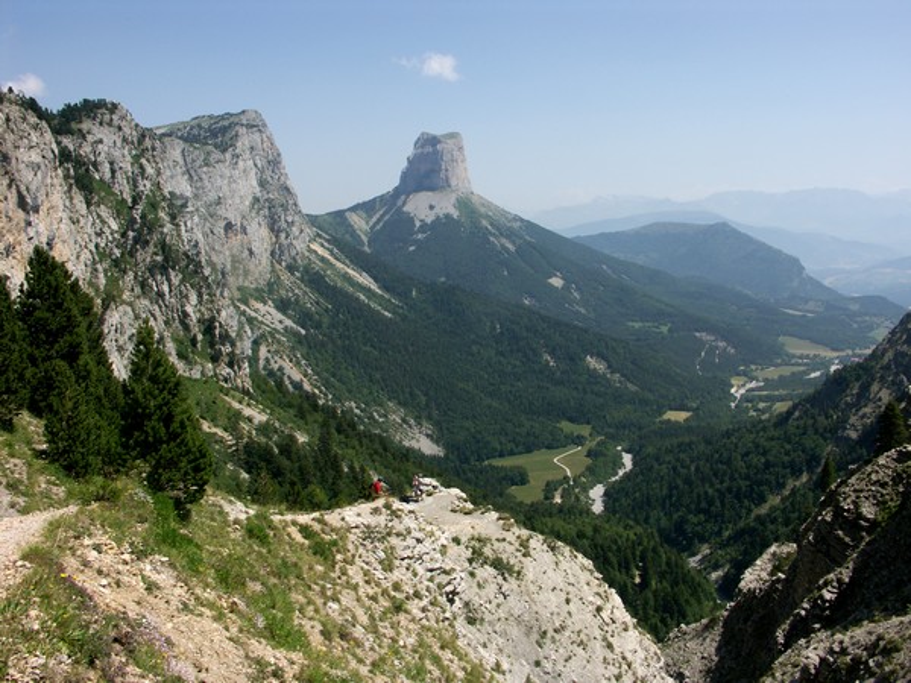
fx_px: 816
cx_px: 456
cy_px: 342
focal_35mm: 31
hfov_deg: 58.4
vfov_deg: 45.4
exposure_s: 1/400
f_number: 7.1
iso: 64
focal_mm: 8
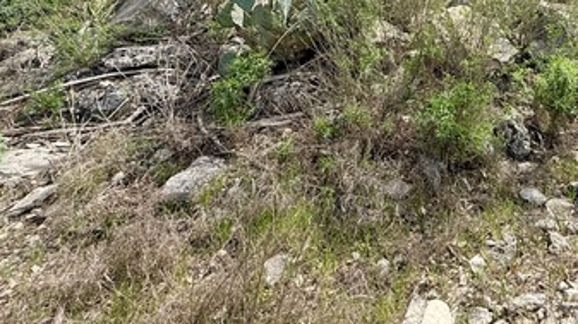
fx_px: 444
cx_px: 443
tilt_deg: +7.4
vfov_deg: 33.2
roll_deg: +0.2
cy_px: -60
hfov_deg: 61.9
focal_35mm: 29
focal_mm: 2.22
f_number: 2.2
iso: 64
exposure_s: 1/1698
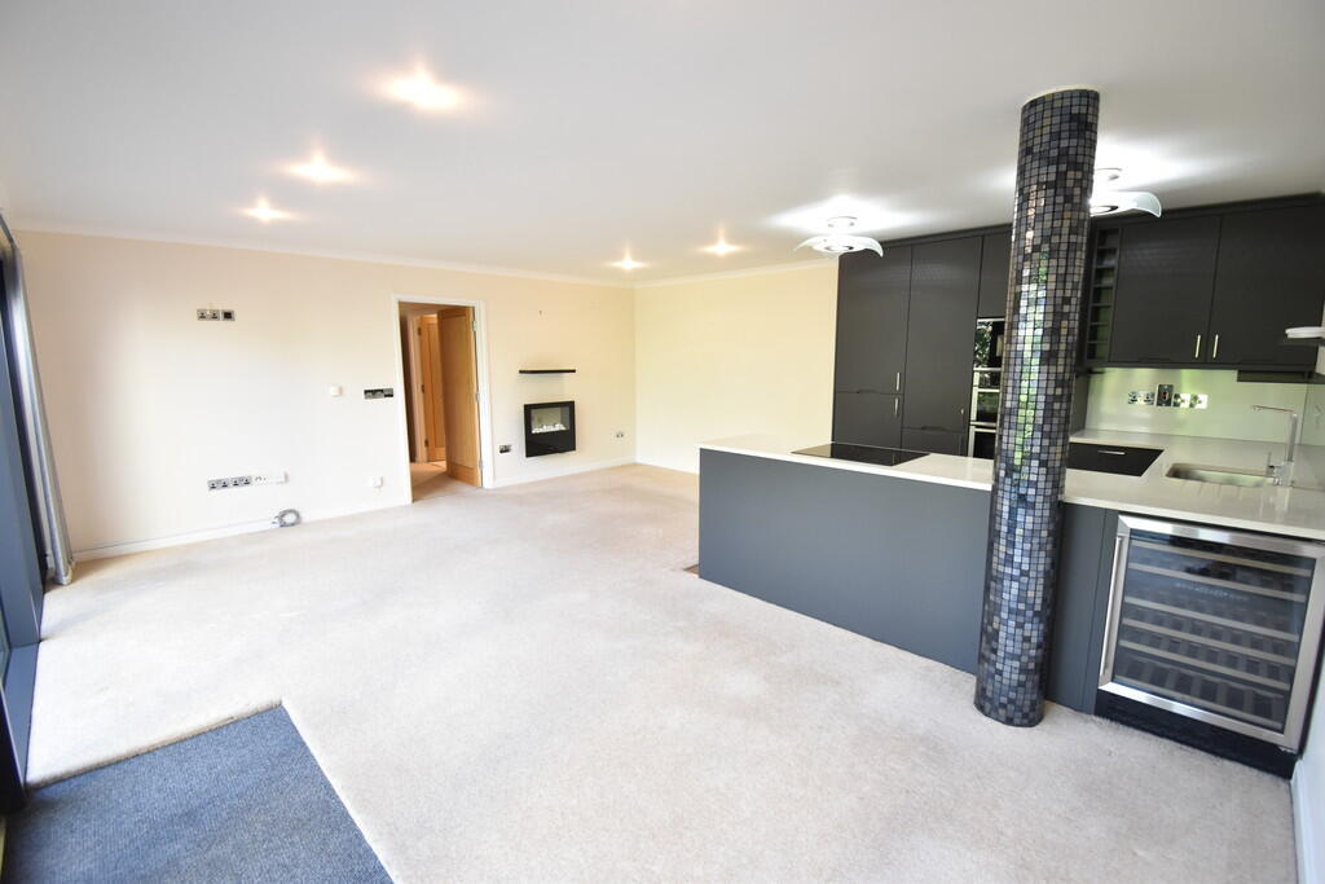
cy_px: 442
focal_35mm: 15
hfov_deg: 100.4
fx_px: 552
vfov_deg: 77.3
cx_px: 662
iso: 800
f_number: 4.5
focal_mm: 10
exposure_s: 1/25
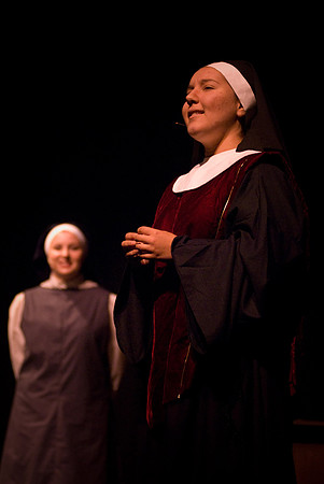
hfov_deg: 10.7
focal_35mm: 129
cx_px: 162
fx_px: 1737
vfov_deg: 15.9
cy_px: 242
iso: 1600
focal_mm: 86
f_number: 2.8
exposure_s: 1/100
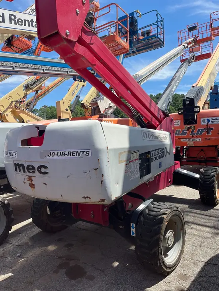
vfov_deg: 67.3
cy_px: 146
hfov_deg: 53.1
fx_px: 219
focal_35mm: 26
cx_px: 110
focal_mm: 5.1
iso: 50
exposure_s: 1/2101
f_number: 1.6
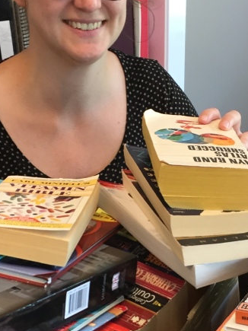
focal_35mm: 80
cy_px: 278
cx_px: 163
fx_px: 765
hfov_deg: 18.4
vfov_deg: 23.9
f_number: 2.2
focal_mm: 4.15
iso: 40
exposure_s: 1/30
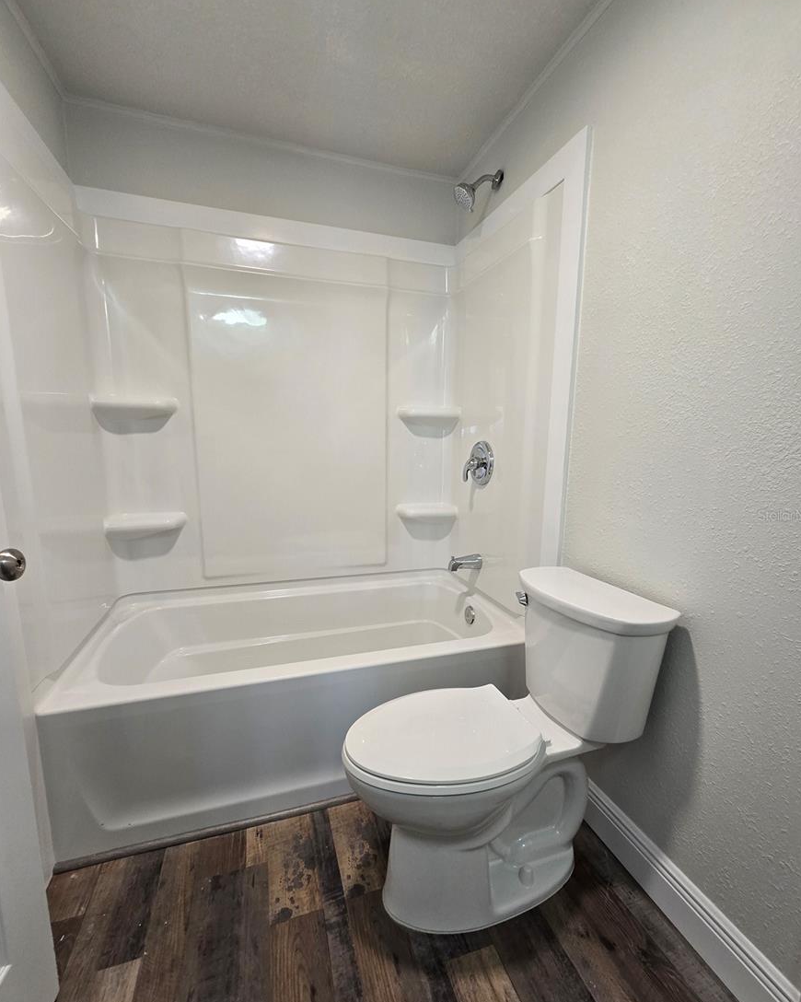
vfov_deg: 100.7
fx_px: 415
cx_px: 409
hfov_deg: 88.0
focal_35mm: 14
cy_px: 515
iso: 160
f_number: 2.2
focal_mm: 2.2
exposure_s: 1/60
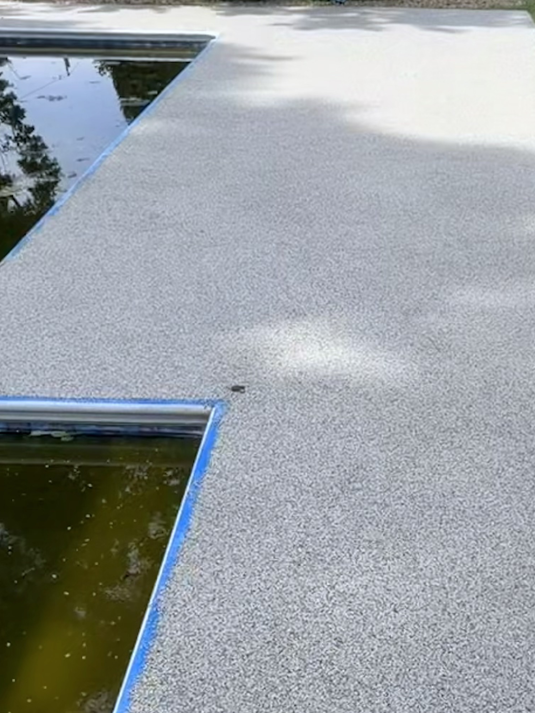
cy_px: 566
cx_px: 363
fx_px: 824
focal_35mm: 40
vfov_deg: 44.6
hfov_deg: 35.6
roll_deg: +0.8
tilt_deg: -38.2
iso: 32
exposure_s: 1/770
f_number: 2.2
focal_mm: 2.22
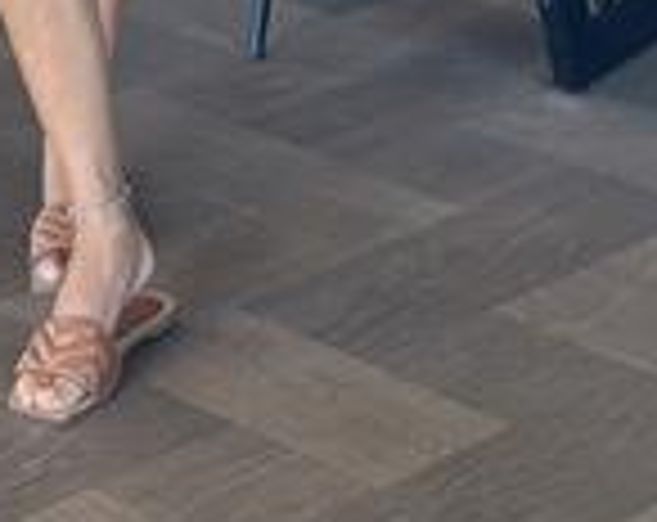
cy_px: -531
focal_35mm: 163
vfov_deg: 8.9
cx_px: 4
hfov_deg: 11.7
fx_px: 3161
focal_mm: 6.86
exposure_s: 1/71
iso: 125
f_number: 1.78
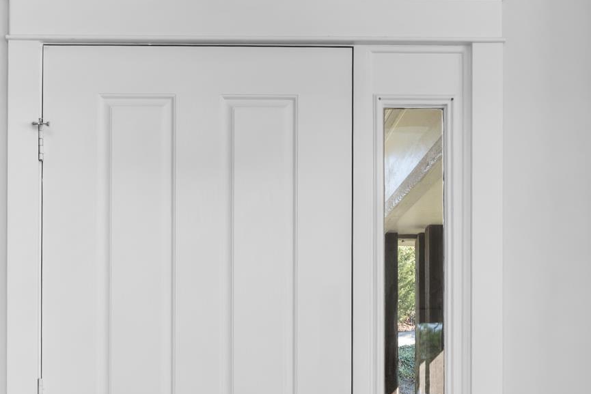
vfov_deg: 24.1
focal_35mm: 54
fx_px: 882
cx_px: 215
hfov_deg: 36.8
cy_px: 393
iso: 200
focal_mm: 12.4
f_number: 9
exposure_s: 1/3
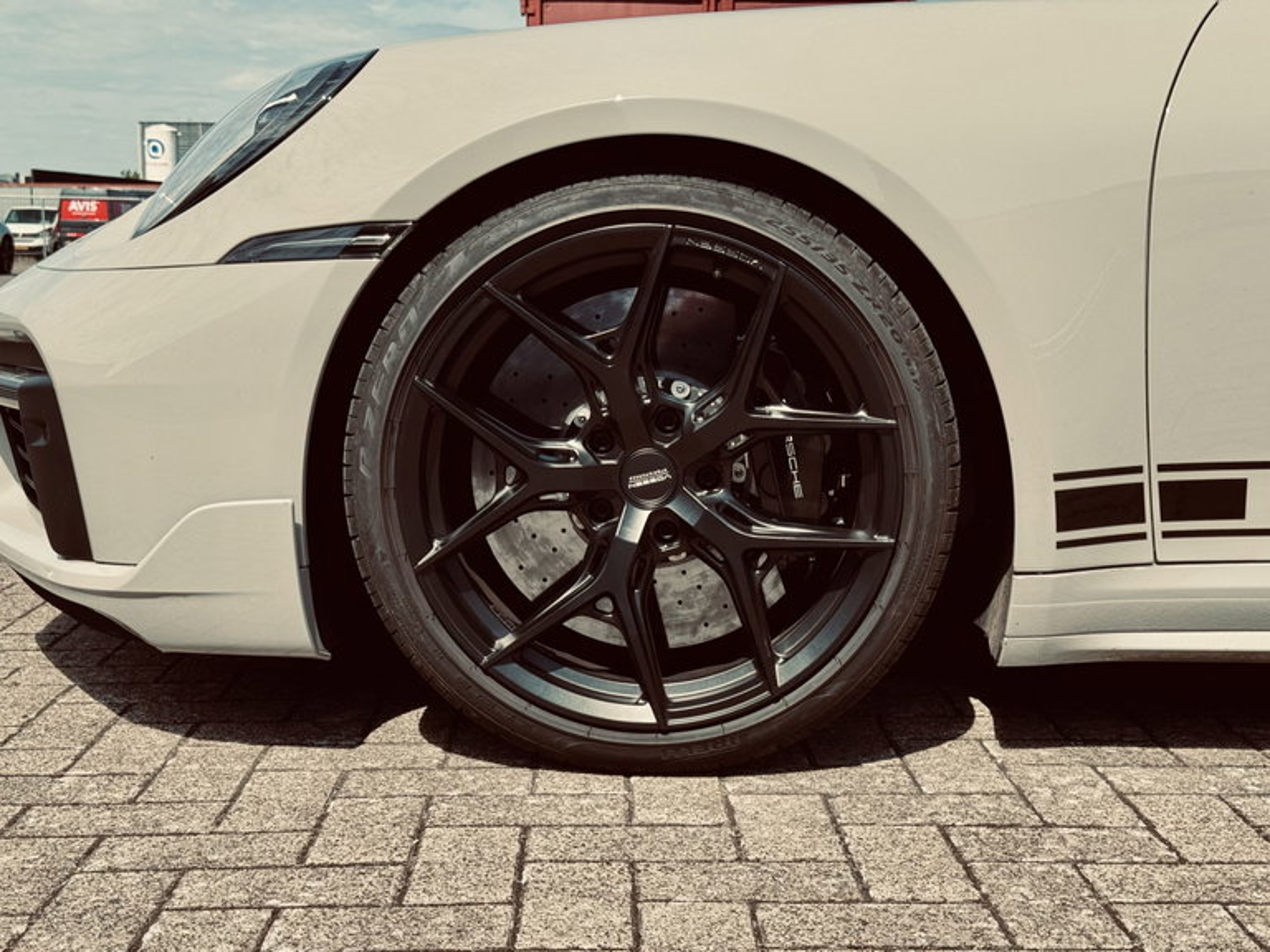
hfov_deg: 39.7
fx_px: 1761
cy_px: 476
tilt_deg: -7.3
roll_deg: -0.7
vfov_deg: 30.3
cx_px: 635
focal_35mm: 48
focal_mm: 6.76
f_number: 1.78
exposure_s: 1/4049
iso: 64
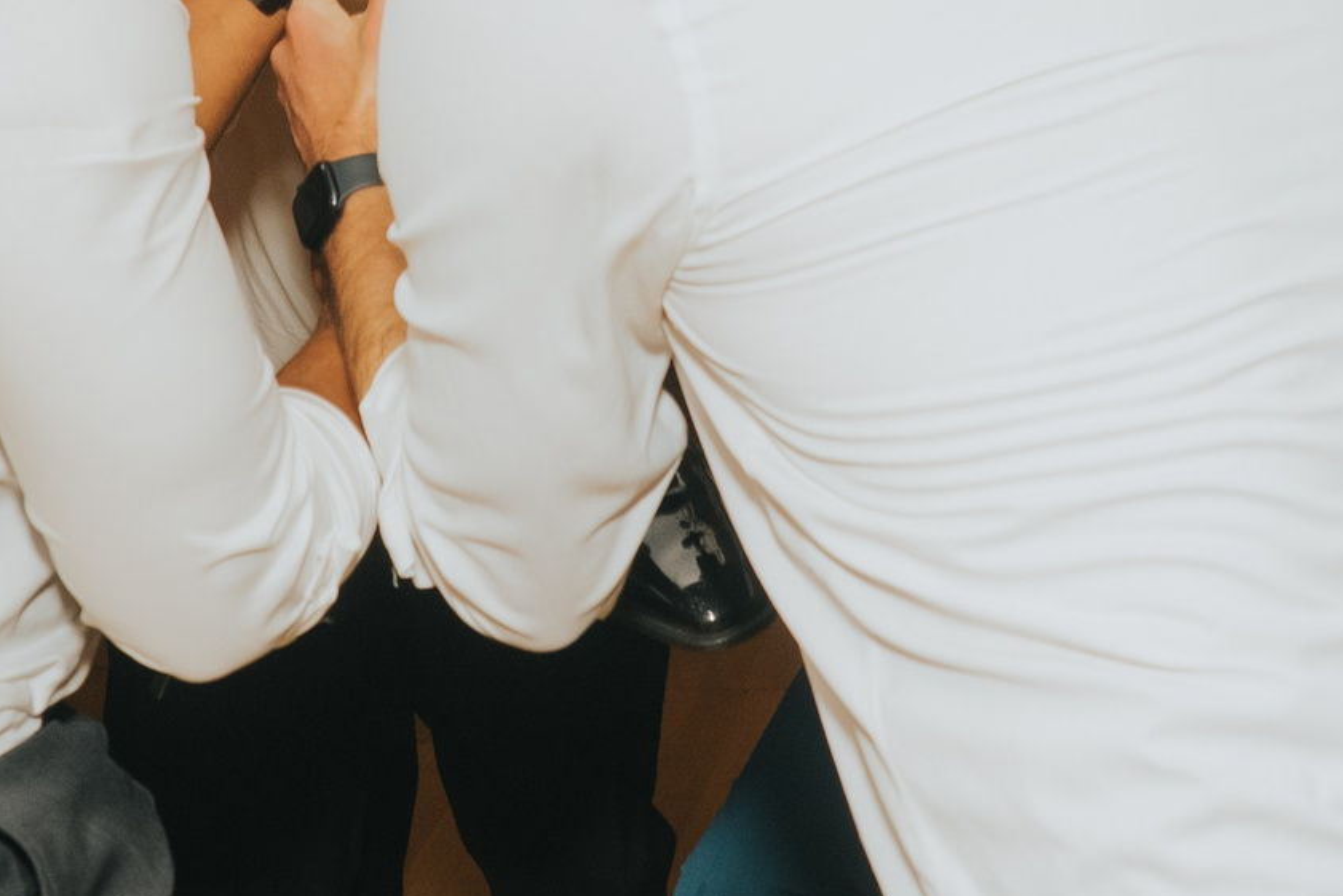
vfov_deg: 16.7
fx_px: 2836
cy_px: -338
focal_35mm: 76
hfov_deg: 26.3
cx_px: 331
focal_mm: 12
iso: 500
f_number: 2.8
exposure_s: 1/200
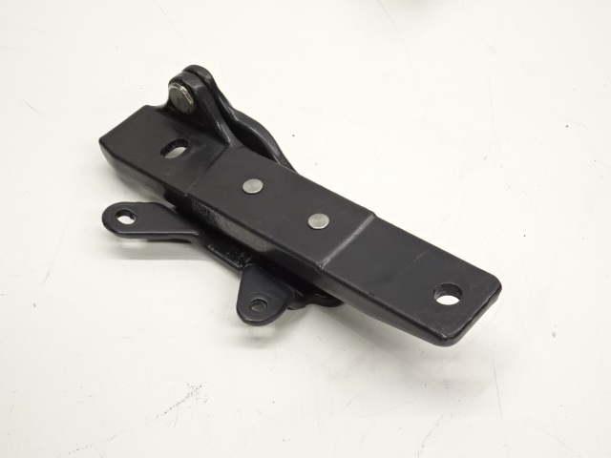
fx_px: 1059
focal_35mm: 60
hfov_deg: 32.2
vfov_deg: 24.4
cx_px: 306
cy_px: 229
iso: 250
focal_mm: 10.23
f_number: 4.5
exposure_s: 1/60
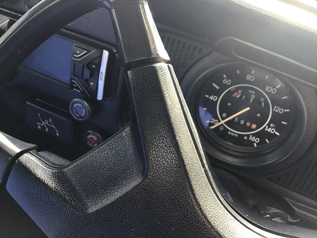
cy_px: 119
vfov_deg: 45.4
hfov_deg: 58.4
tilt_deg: -33.7
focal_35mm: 31
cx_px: 158
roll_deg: -10.3
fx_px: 284
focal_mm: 3.3
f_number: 2.4
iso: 25
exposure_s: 1/33
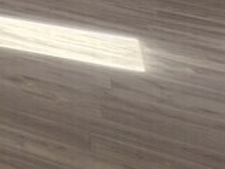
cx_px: -396
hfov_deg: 12.4
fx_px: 637
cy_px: -151
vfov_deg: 13.3
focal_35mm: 98
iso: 32
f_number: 1.8
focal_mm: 1.57
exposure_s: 1/175
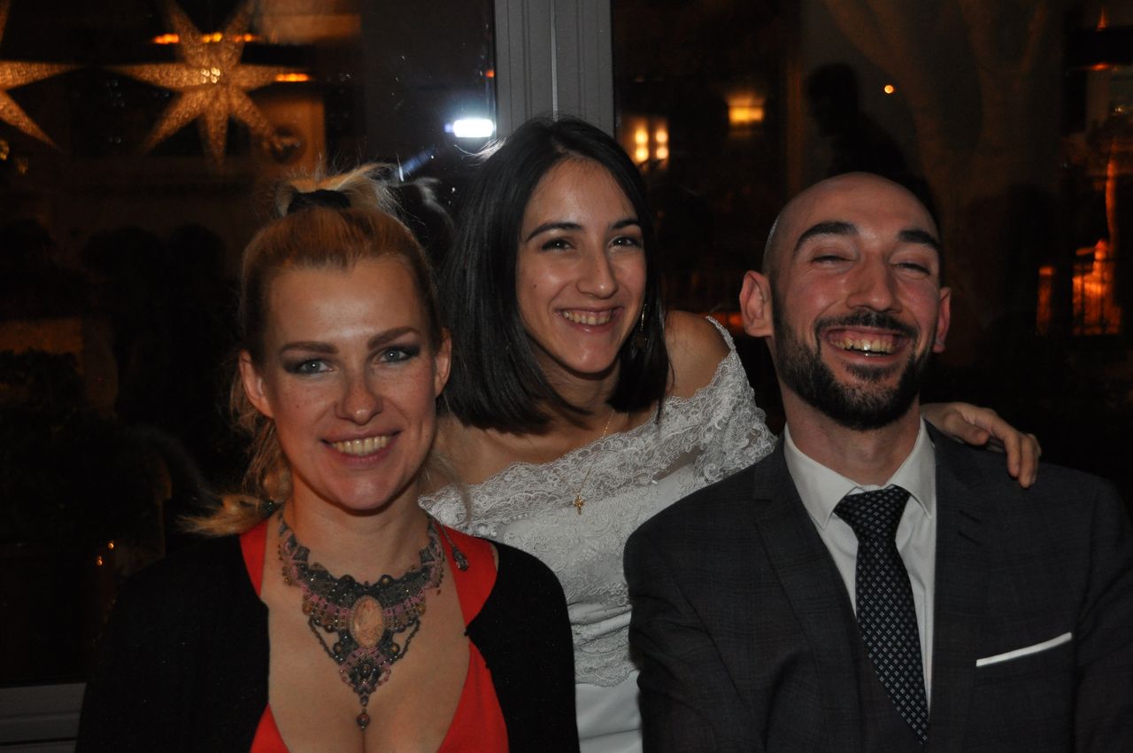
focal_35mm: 60
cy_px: 376
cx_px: 566
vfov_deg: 22.6
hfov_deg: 33.4
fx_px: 1886
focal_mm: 40
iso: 800
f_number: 4.8
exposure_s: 1/60
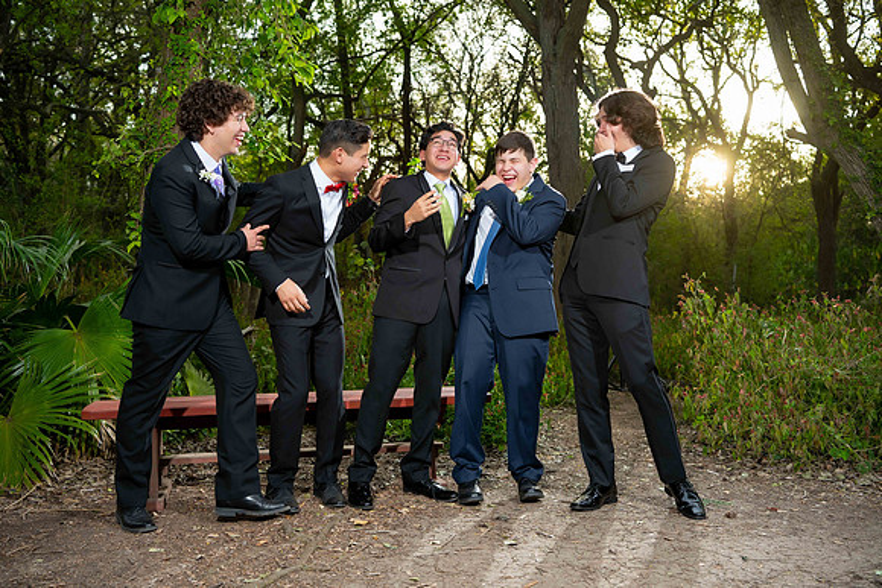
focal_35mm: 35
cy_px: 294
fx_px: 858
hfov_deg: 54.4
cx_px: 441
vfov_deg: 37.9
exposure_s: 1/200
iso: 160
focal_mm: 35
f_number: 3.2
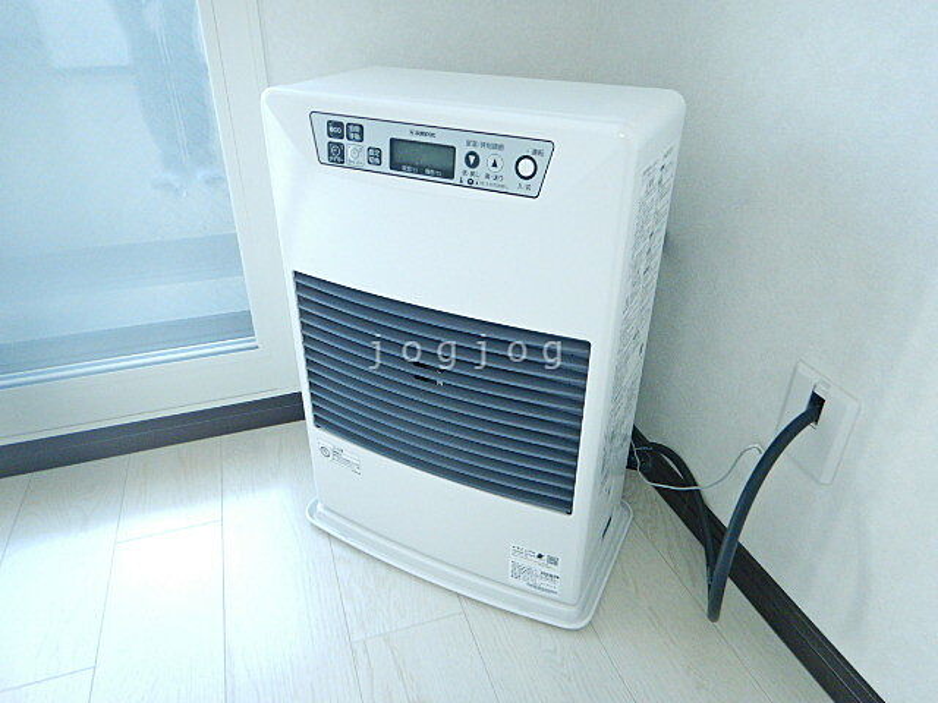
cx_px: 469
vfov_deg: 56.8
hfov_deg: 71.6
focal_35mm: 24
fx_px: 650
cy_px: 352
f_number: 2.8
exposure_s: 1/30
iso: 180
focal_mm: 4.3
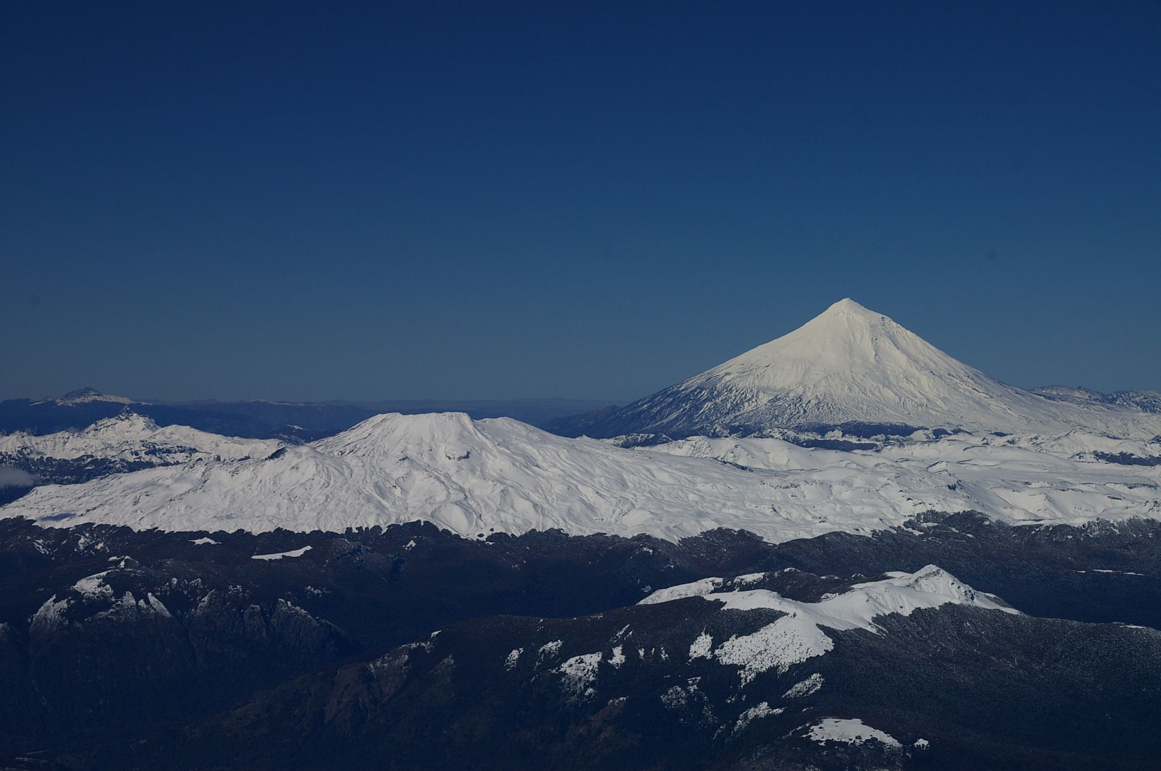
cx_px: 580
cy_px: 386
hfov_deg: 20.0
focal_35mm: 102
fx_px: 3286
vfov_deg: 13.4
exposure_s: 1/350
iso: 200
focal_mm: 68
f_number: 11
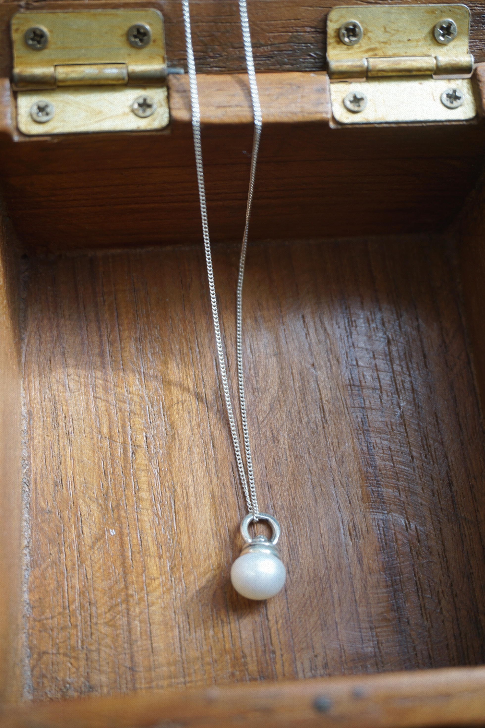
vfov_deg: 41.1
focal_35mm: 48
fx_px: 970
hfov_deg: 28.1
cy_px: 364
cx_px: 242
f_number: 5
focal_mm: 32
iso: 125
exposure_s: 1/60
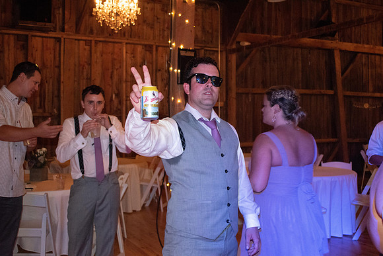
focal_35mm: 45
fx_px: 479
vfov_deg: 29.9
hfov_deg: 43.6
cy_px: 128
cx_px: 192
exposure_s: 1/60
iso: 6400
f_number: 4.2
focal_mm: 30
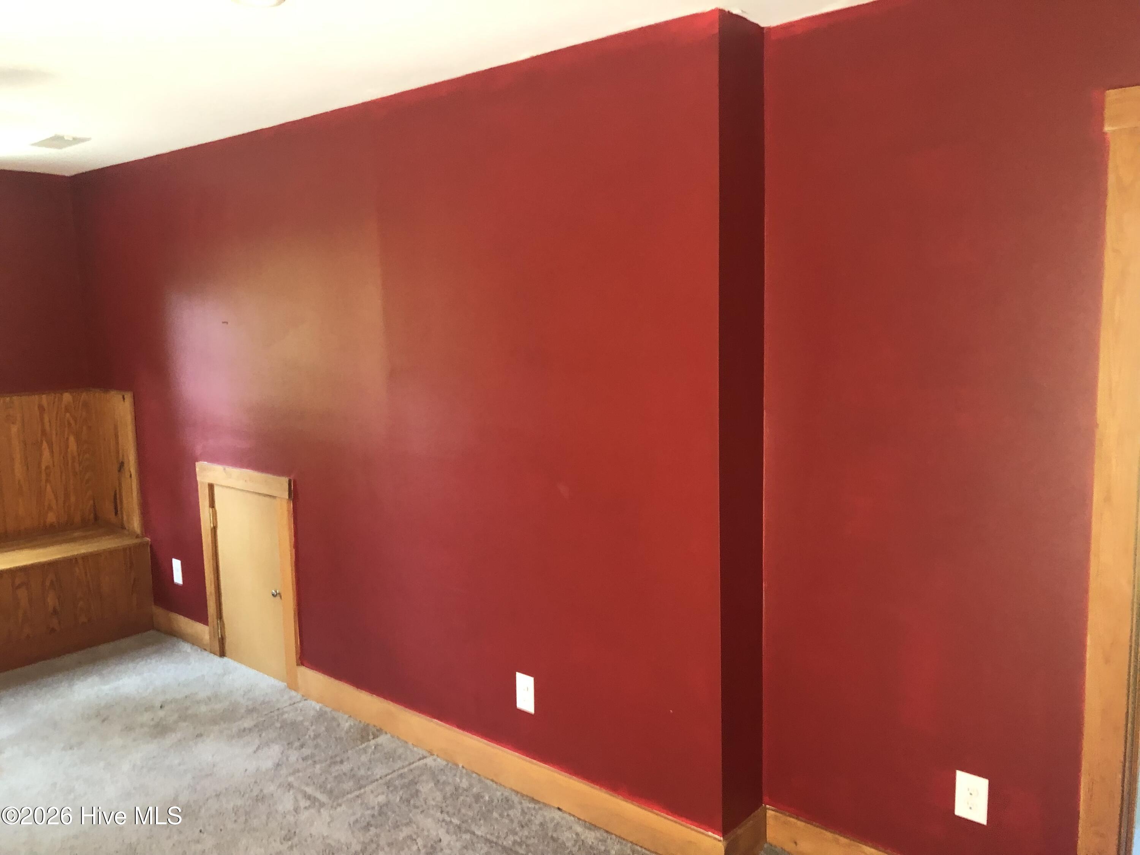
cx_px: 570
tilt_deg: -5.4
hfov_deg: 63.4
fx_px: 922
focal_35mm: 28
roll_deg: +4.3
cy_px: 428
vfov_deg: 49.7
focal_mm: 3.99
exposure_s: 1/7
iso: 100
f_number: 1.8
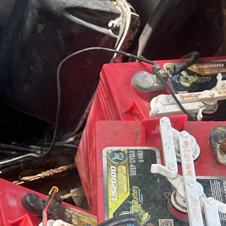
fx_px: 746
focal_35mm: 101
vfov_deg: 16.8
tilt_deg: -46.7
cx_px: 160
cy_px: 233
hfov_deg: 17.2
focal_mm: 5.7
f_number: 1.5
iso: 64
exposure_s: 1/121
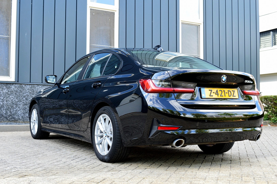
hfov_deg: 41.1
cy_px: 92
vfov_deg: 28.0
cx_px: 138
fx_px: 369
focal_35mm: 48
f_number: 8
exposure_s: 1/80
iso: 400
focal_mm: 32
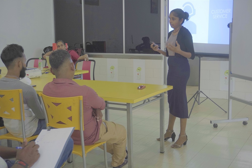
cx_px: 126
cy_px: 84
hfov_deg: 41.1
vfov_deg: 28.1
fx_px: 336
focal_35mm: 48
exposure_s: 1/40
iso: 2500
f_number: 5
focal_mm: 32
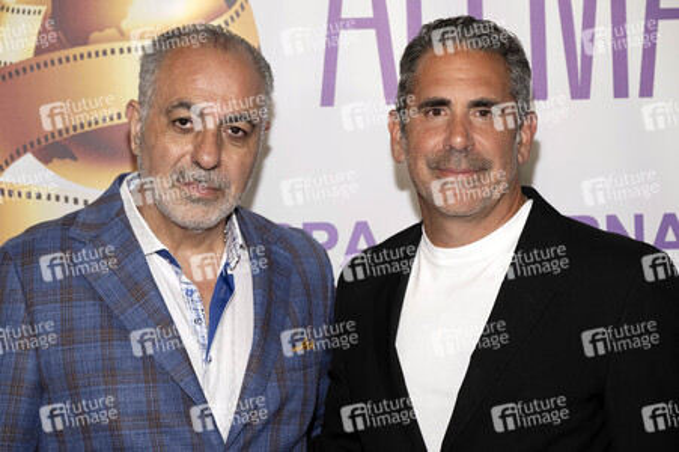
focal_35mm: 83
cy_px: 226
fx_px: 1564
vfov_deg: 16.4
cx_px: 340
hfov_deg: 24.5
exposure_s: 1/200
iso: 800
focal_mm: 83
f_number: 6.3
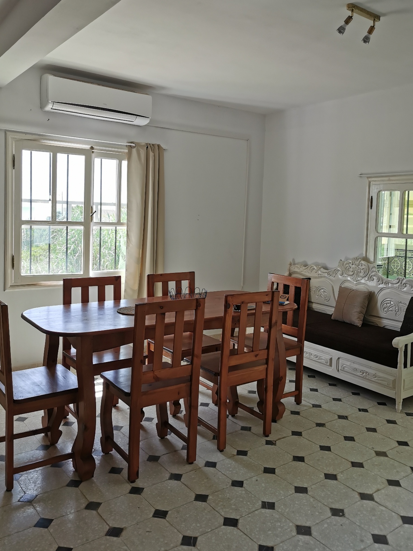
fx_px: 493
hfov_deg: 45.4
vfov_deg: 58.2
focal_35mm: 31
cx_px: 215
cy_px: 243
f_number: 1.6
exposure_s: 1/156
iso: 50
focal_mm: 5.56
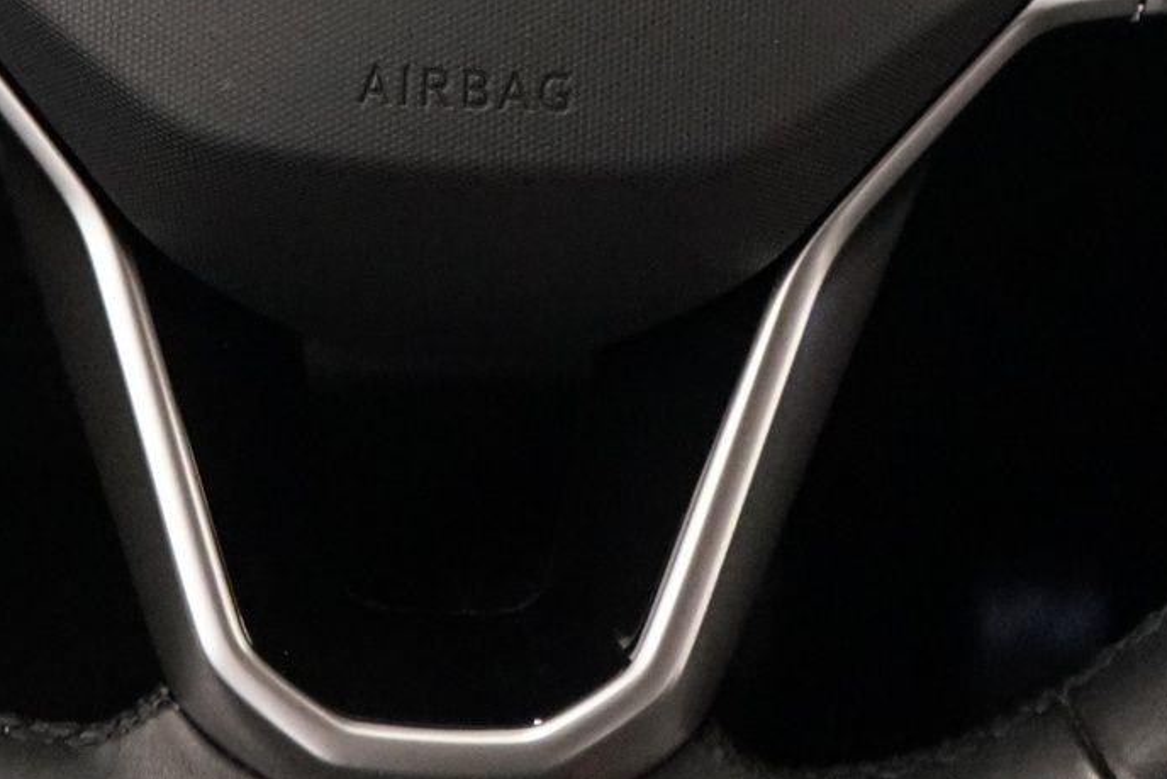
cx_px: 244
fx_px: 3534
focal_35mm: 109
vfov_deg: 12.0
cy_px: -393
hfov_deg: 18.6
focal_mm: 30
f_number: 3.5
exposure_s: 1/160
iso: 5000
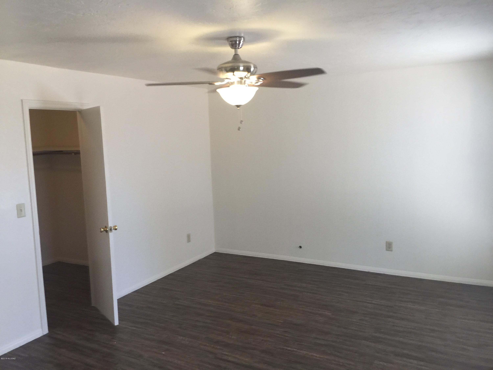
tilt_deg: -6.5
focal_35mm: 29
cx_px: 246
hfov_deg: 61.7
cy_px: 185
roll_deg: -0.9
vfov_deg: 48.2
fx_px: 413
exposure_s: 1/30
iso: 50
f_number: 2.2
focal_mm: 4.15
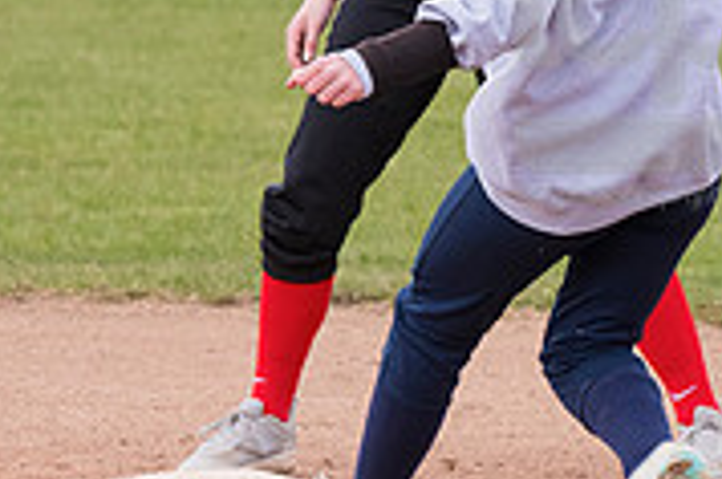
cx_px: 637
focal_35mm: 833
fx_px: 16676
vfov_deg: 1.6
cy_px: 65
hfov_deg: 2.5
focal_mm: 170
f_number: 5.6
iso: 640
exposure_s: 1/1600
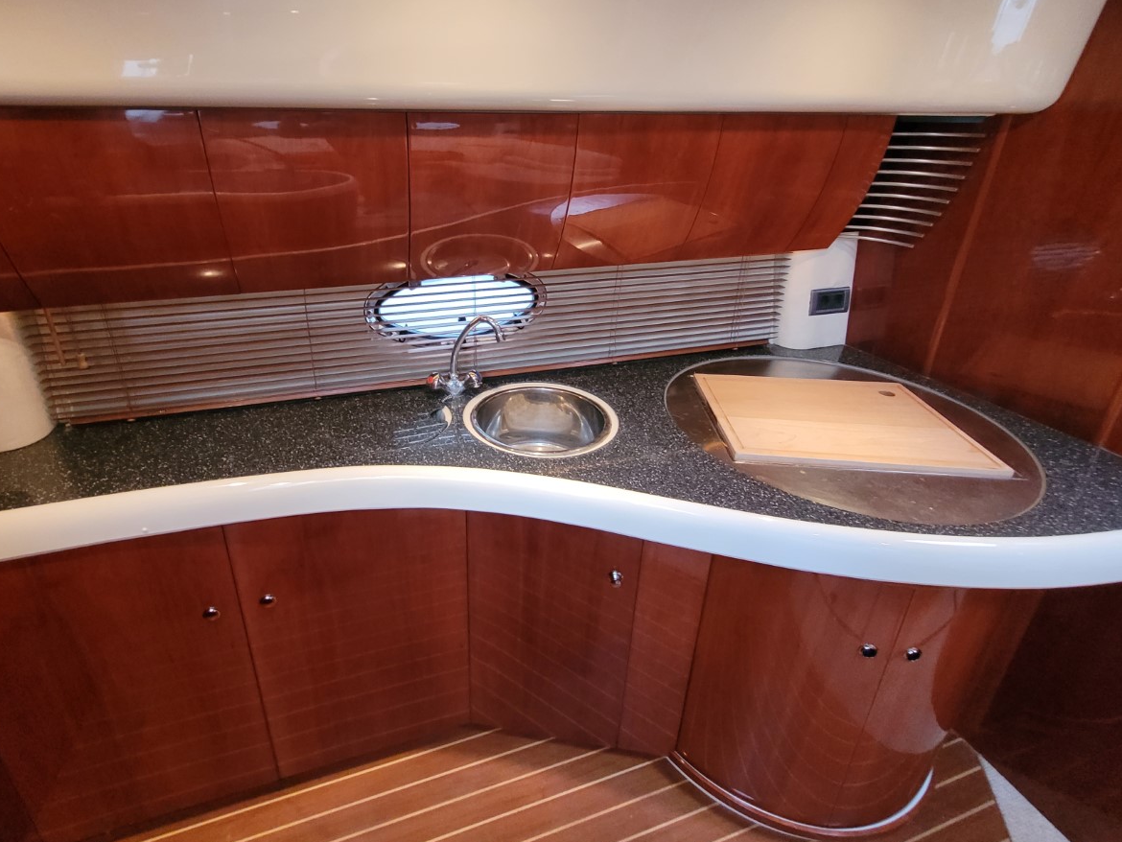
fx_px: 519
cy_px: 346
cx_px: 494
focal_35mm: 16
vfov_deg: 77.4
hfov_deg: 94.0
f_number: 2.2
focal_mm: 1.74
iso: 500
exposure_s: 1/33
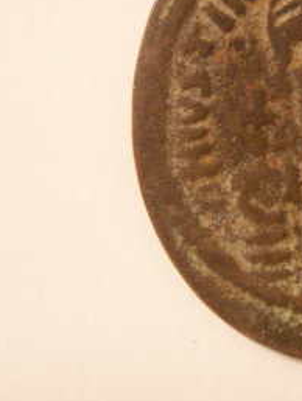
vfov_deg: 15.8
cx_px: 346
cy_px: 76
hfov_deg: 11.8
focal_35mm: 124
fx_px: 1440
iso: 160
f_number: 3.5
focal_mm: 10.6
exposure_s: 1/3
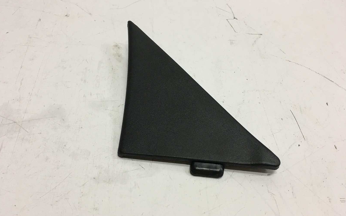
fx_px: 292
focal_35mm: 31
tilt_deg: -50.3
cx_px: 173
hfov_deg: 61.2
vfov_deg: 40.5
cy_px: 124
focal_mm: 4.15
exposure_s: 1/33
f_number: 2.2
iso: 100
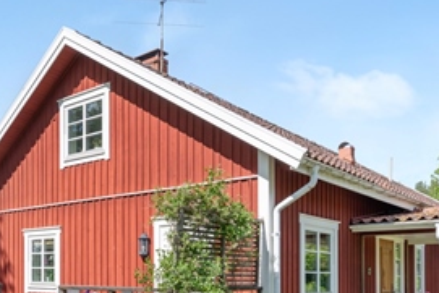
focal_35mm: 43
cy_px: 265
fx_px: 525
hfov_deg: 44.7
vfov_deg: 29.9
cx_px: 143
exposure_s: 1/500
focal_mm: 22
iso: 100
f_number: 6.3
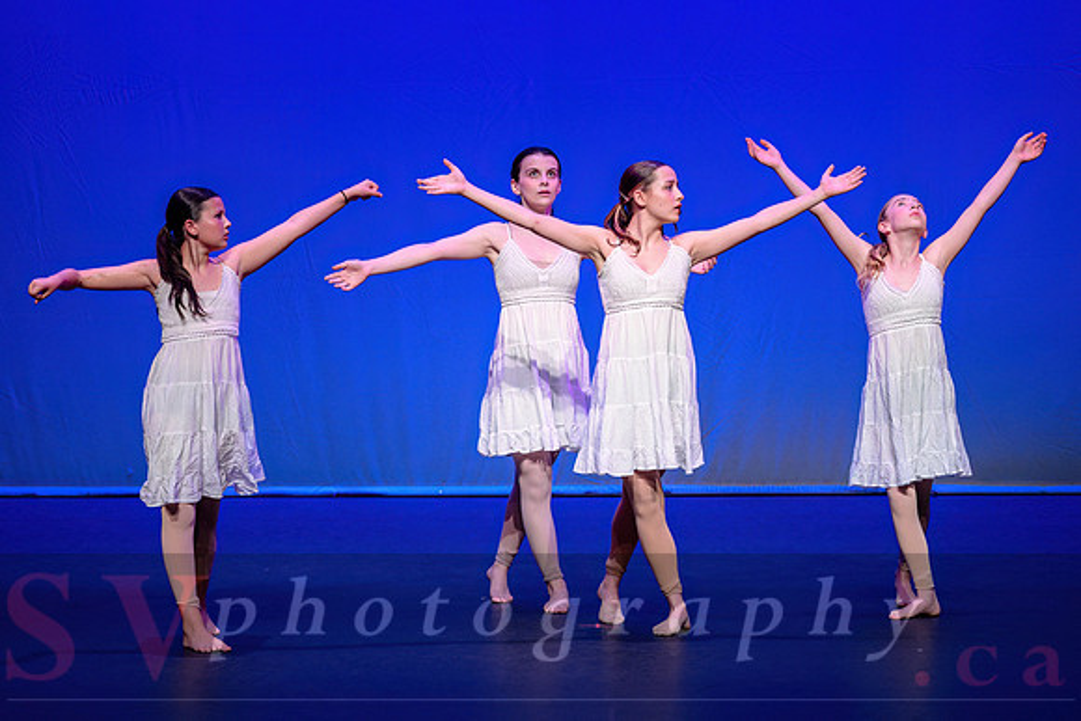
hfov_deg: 11.4
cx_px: 540
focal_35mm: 180
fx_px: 5418
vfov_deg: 7.6
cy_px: 287
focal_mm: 150
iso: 1600
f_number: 2.8
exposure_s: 1/500
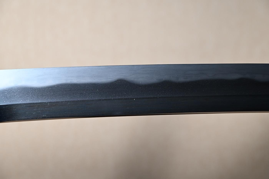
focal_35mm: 78
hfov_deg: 26.0
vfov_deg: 17.5
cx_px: 134
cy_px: 90
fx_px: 583
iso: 100
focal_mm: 52
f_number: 4.8
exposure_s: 1
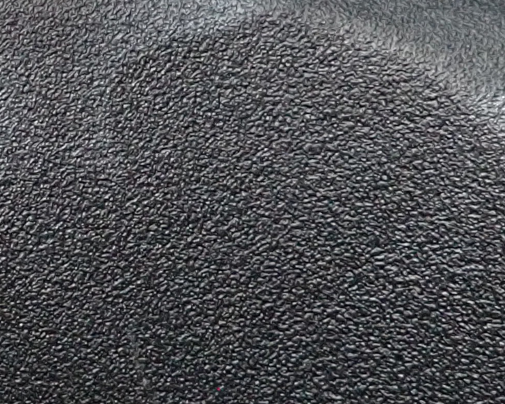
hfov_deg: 17.2
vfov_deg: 15.4
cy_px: 187
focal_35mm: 100
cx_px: -261
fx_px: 1495
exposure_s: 1/15
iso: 800
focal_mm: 4.5
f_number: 2
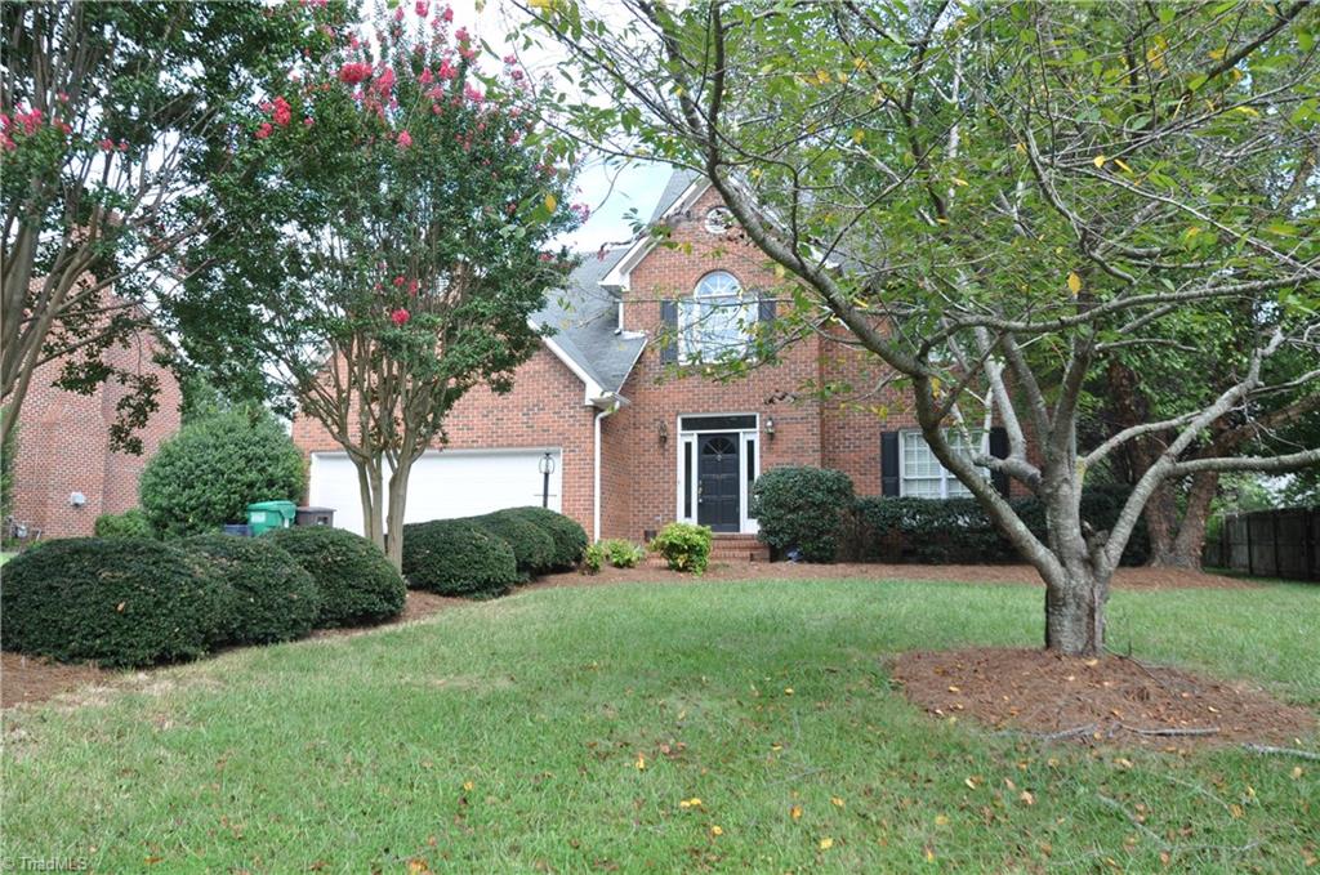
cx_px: 660
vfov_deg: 39.8
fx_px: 1208
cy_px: 438
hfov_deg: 57.3
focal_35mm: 33
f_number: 6.3
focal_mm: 22
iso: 200
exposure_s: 1/160
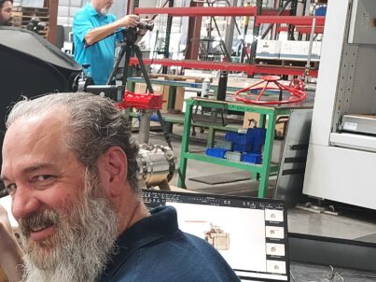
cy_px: 158
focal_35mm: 61
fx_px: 662
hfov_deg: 29.1
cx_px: -21
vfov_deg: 24.0
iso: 320
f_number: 1.8
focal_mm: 4.6
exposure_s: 1/30
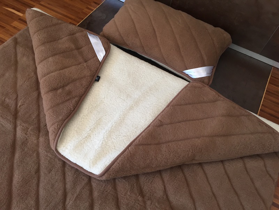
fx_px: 234
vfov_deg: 48.2
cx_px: 140
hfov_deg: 61.7
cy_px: 105
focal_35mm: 29
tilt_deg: -57.2
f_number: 2.2
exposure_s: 1/33
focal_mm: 4.15
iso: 40
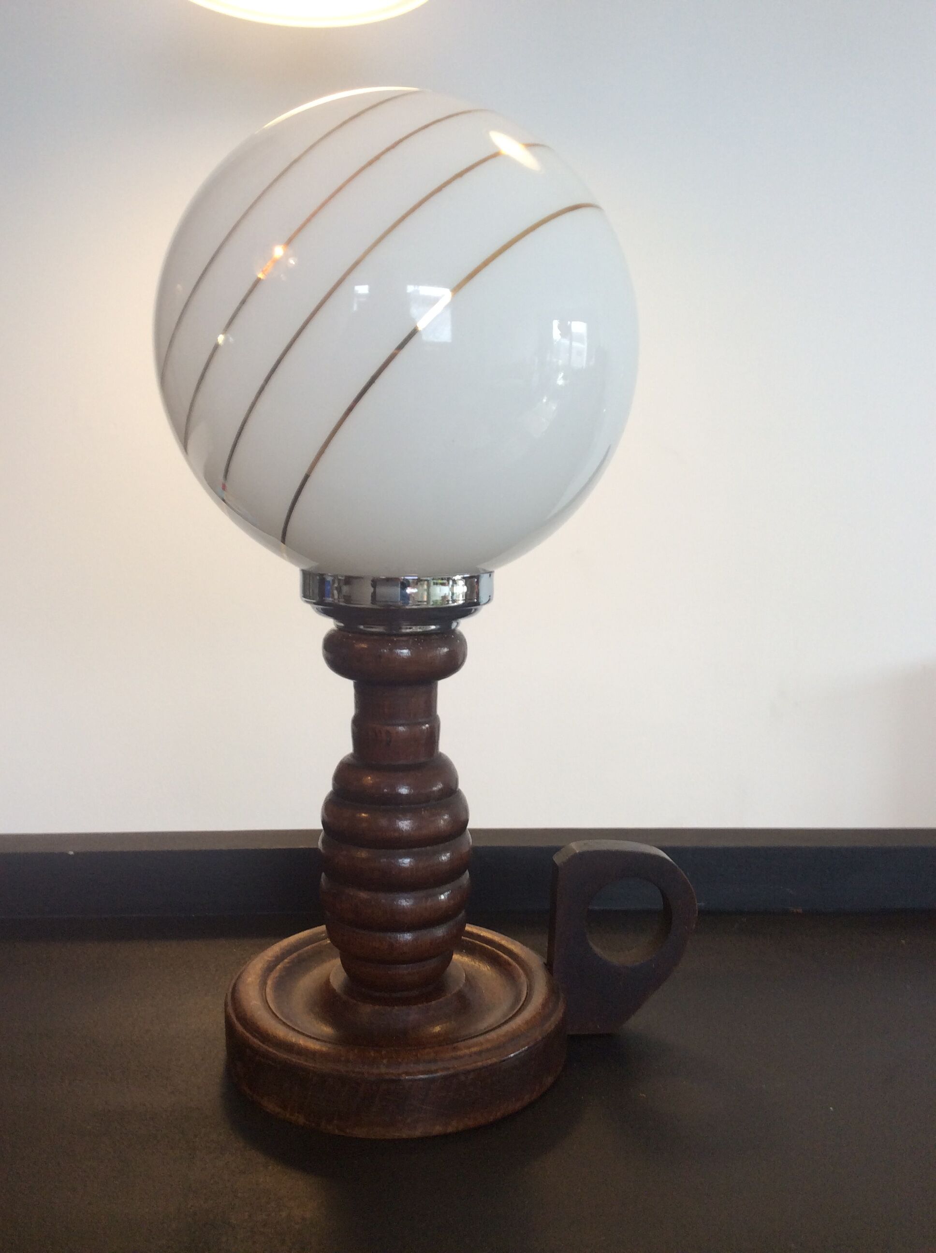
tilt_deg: -7.4
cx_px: 468
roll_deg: +0.1
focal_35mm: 32
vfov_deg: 56.9
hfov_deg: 44.1
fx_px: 1157
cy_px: 626
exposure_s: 1/25
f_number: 2.4
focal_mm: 3.3
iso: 32
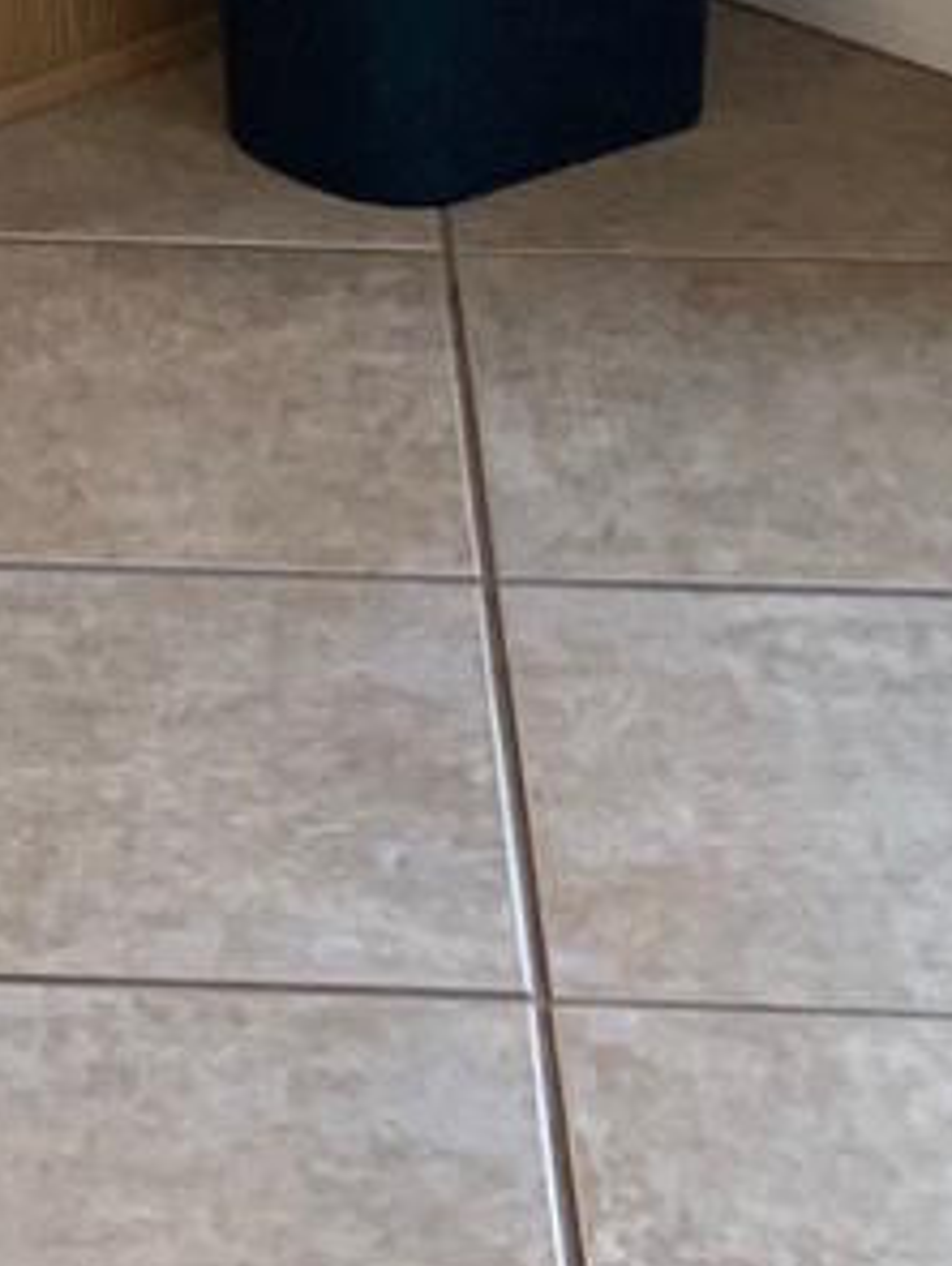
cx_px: -476
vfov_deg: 9.7
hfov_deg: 8.3
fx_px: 6440
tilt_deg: -2.9
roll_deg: +0.2
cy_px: -1901
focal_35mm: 176
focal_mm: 4.25
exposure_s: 1/60
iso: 80
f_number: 1.8
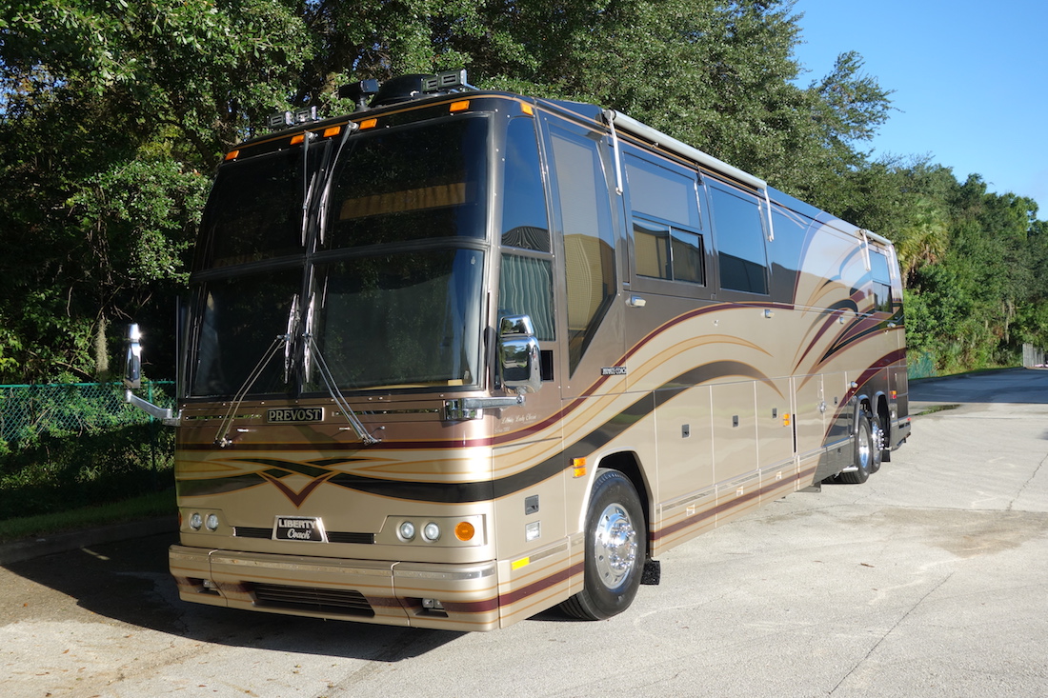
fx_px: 990
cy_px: 349
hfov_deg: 55.8
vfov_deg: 38.9
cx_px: 524
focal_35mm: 34
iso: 125
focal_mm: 12.48
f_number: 5.6
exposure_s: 1/250
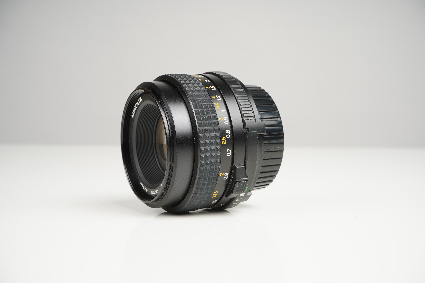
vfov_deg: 25.0
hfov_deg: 36.9
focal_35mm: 54
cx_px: 212
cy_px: 142
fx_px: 637
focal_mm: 54
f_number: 14
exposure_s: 1/160
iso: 160
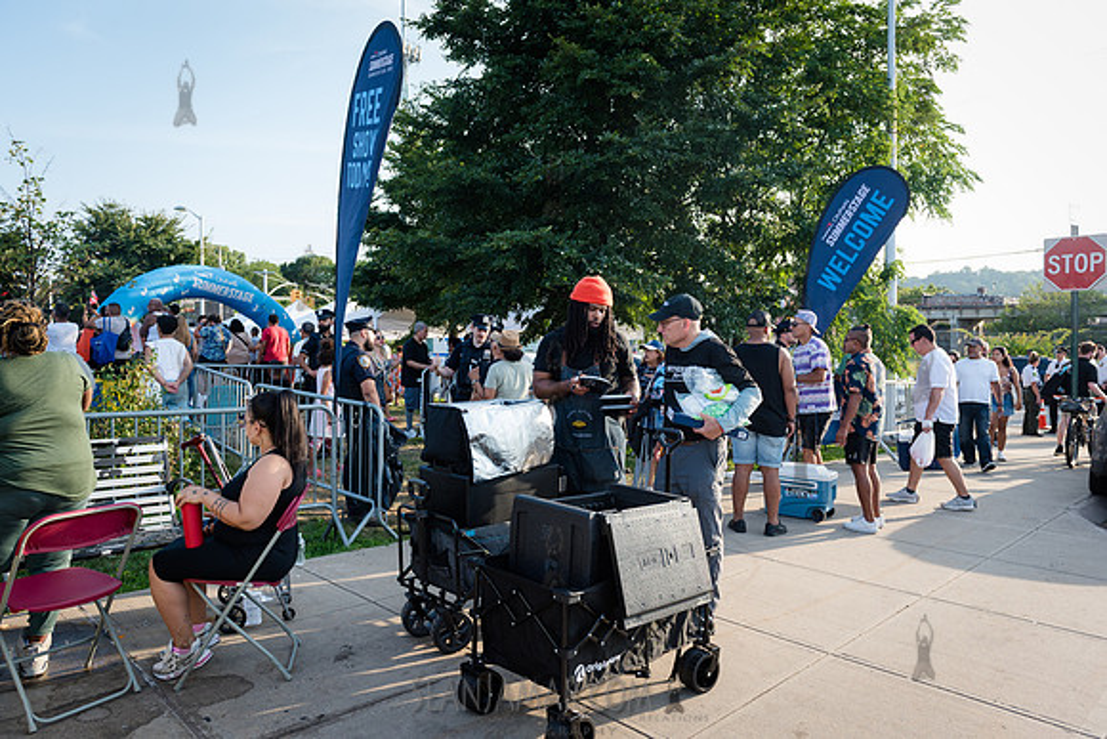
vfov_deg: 49.6
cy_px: 370
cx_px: 554
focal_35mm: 26
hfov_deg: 69.4
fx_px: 800
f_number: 4.5
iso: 250
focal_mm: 26
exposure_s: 1/320
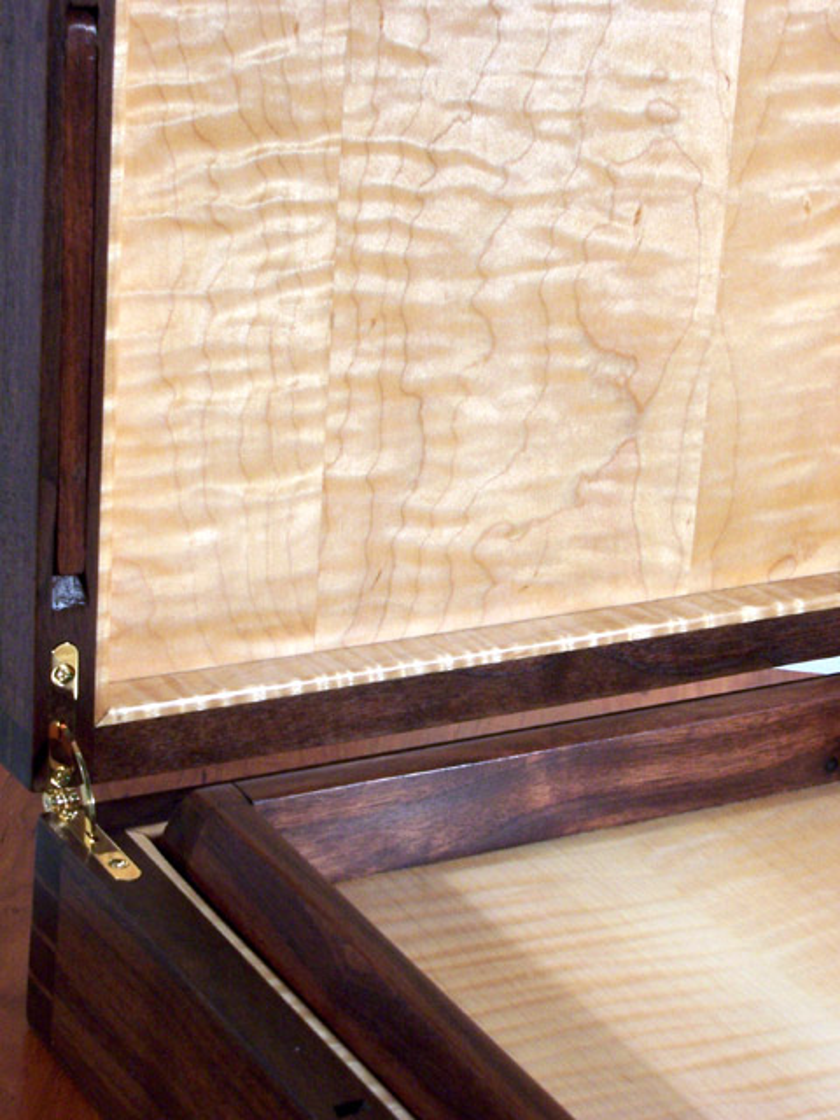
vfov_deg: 22.0
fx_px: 2880
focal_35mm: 89
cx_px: 420
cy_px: 560
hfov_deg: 16.6
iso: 140
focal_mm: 14.8
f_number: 5.6
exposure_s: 1/30
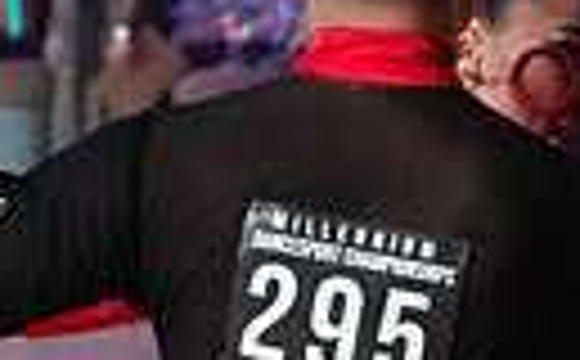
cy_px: 603
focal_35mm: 322
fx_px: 5079
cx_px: 537
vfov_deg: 4.0
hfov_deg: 6.5
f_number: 4
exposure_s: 1/250
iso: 3200
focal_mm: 70
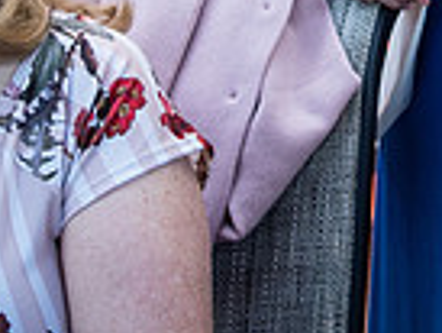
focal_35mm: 185
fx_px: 2364
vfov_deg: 7.7
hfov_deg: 10.4
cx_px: 600
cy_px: -354
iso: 320
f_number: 3.5
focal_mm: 19
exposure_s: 1/400
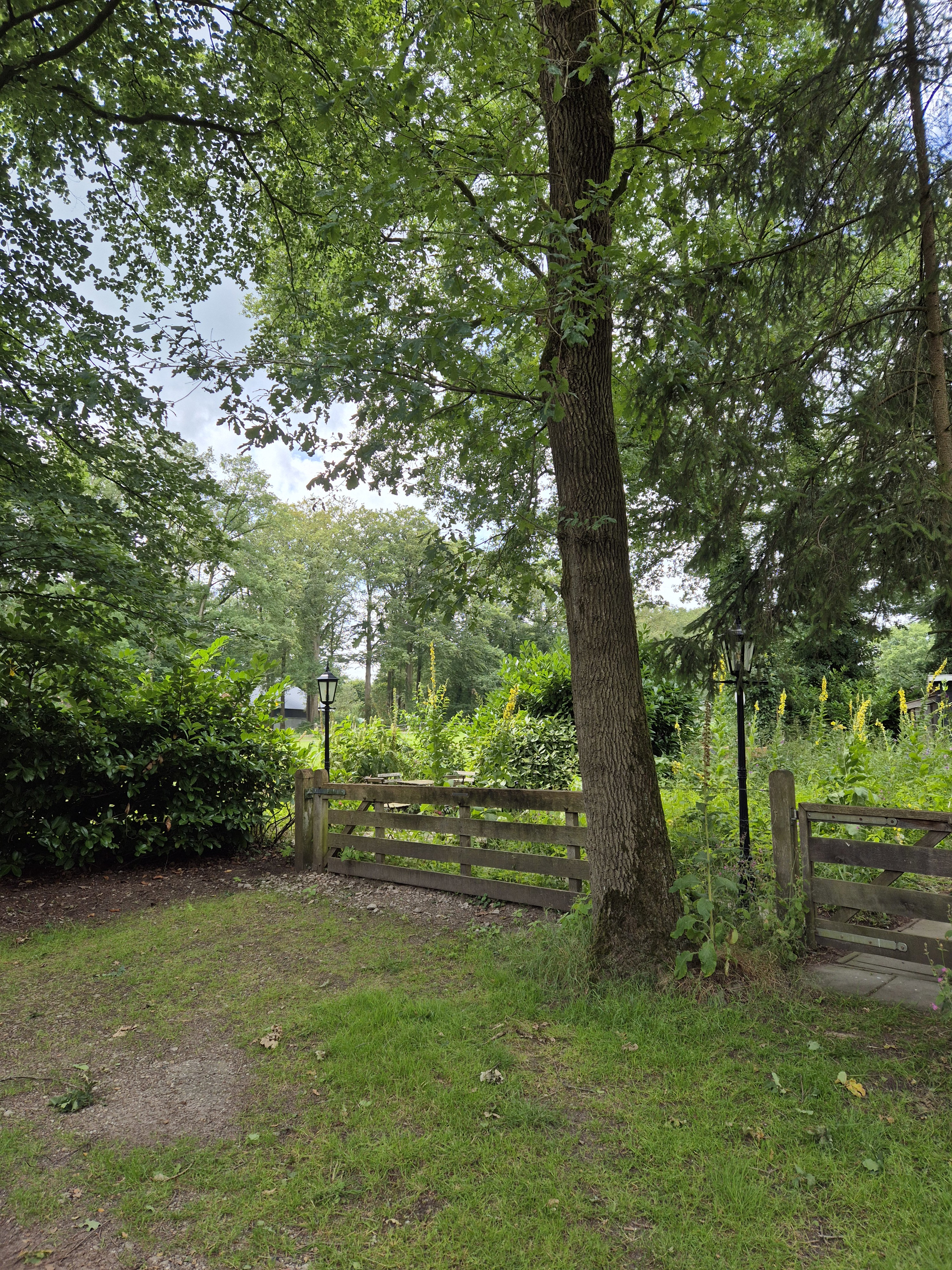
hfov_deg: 58.9
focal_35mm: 23
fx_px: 843
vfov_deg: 73.9
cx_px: 476
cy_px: 635
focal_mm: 5.4
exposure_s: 1/540
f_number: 1.8
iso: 25
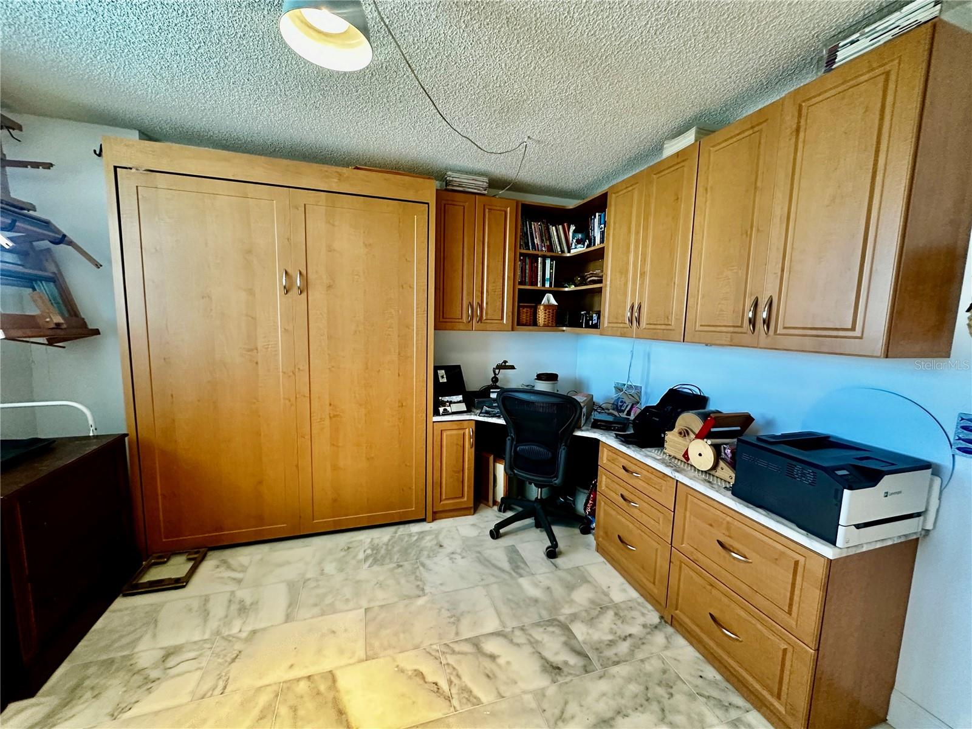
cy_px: 364
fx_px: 393
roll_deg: -1.4
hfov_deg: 102.1
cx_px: 486
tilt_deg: -6.2
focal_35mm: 14
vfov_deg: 85.7
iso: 320
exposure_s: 1/60
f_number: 2.2
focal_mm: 2.22
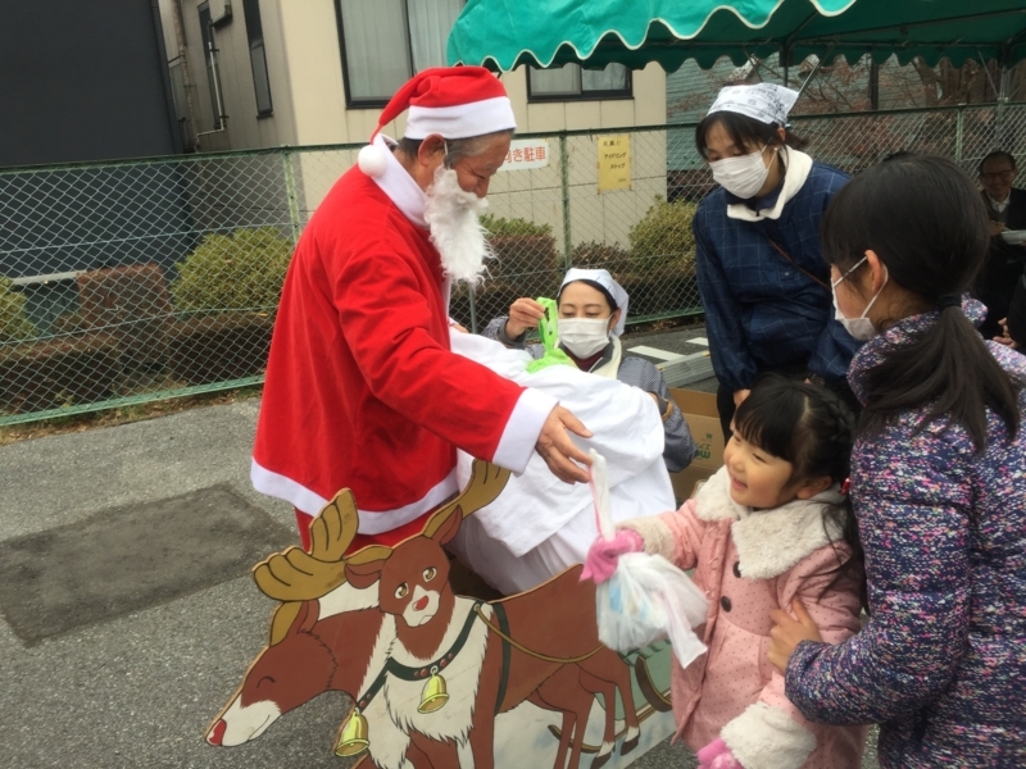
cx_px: 513
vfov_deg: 48.2
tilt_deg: -17.2
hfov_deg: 61.7
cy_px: 384
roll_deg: +1.3
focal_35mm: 29
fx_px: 860
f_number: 2.2
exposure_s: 1/161
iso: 32
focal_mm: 4.15
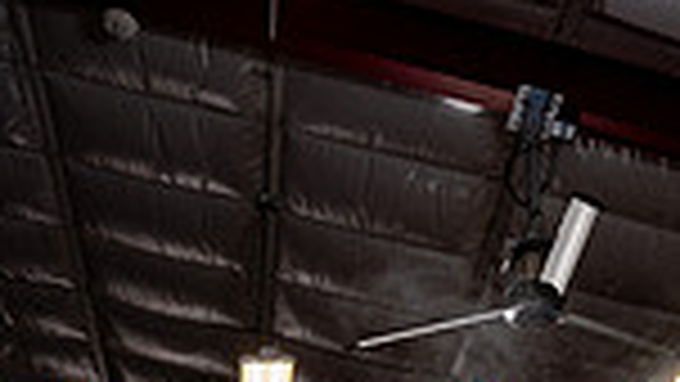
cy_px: 953
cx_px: 324
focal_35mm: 75
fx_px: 1353
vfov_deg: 12.3
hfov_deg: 28.2
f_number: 4
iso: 100
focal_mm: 24
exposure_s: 1/250
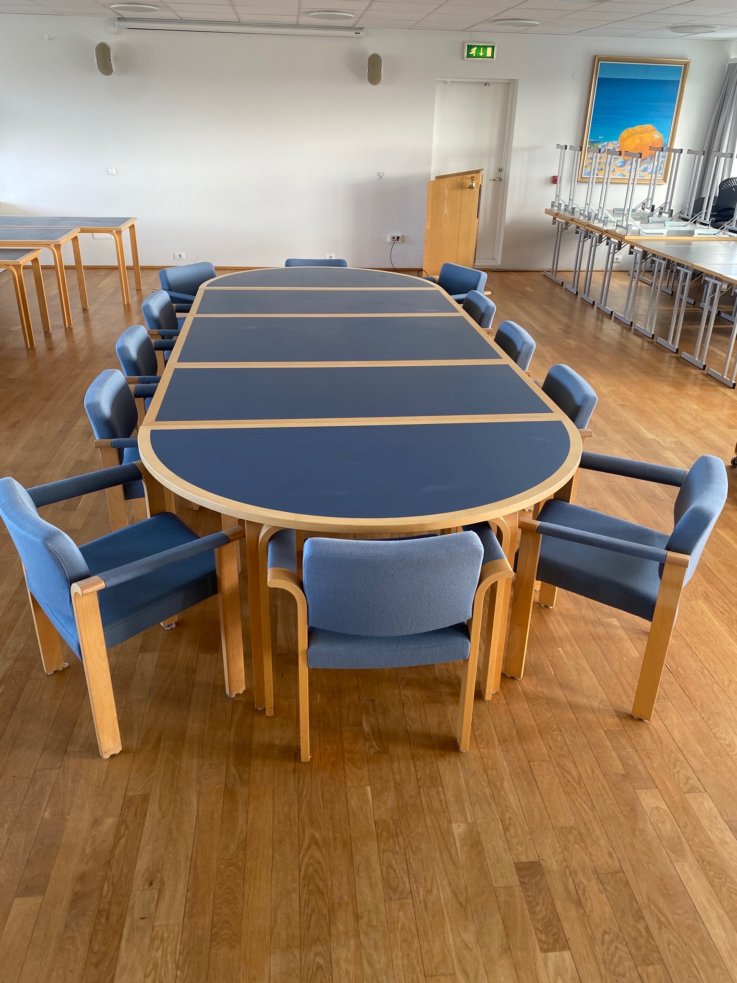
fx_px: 738
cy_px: 492
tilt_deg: -25.1
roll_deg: -1.7
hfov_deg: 53.1
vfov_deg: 67.3
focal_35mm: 26
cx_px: 368
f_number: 1.8
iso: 125
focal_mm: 4.25
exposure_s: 1/100
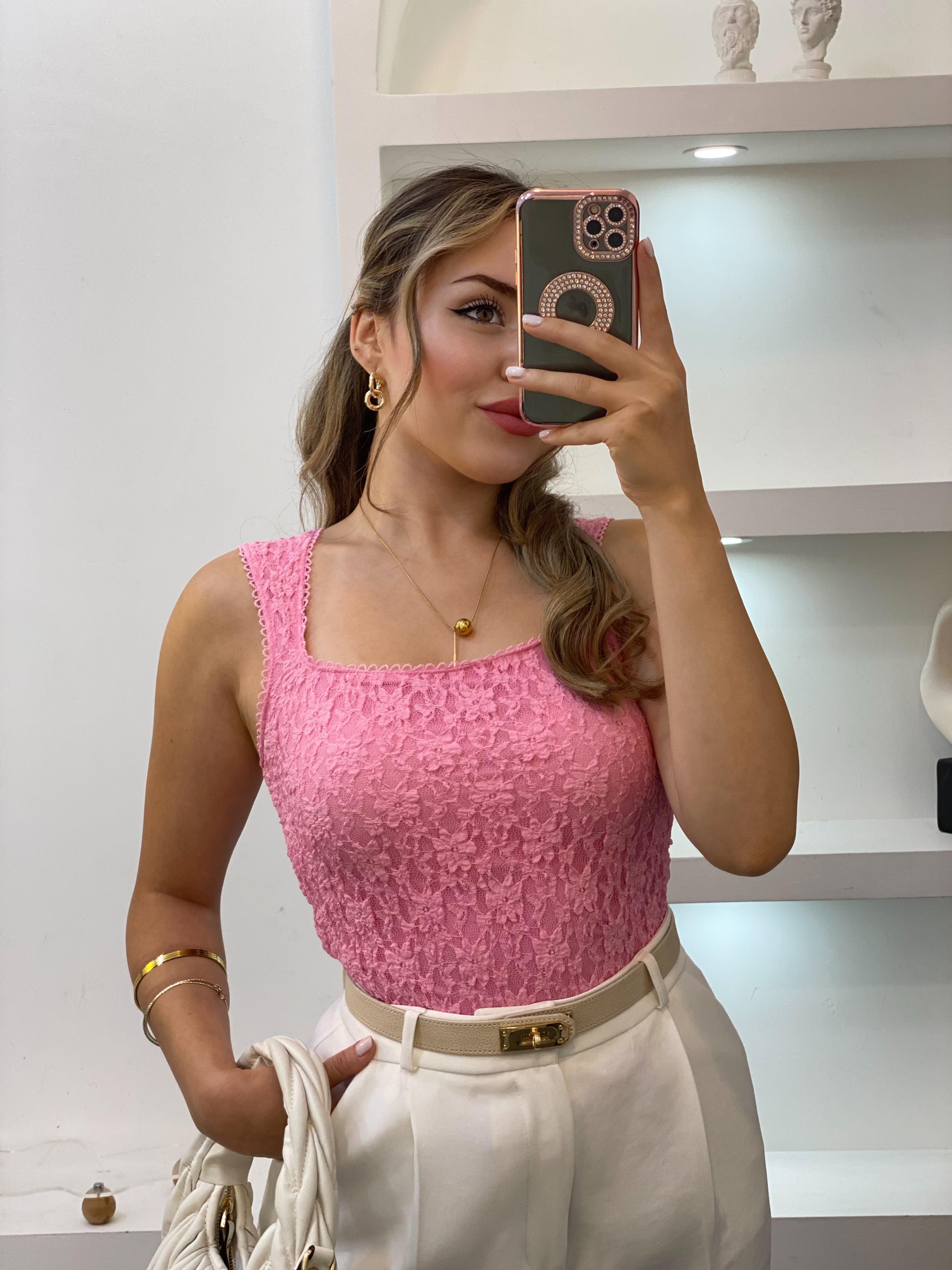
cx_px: 476
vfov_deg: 36.8
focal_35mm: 52
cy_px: 635
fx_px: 1907
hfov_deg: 28.0
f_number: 2
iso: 80
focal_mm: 6
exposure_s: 1/100
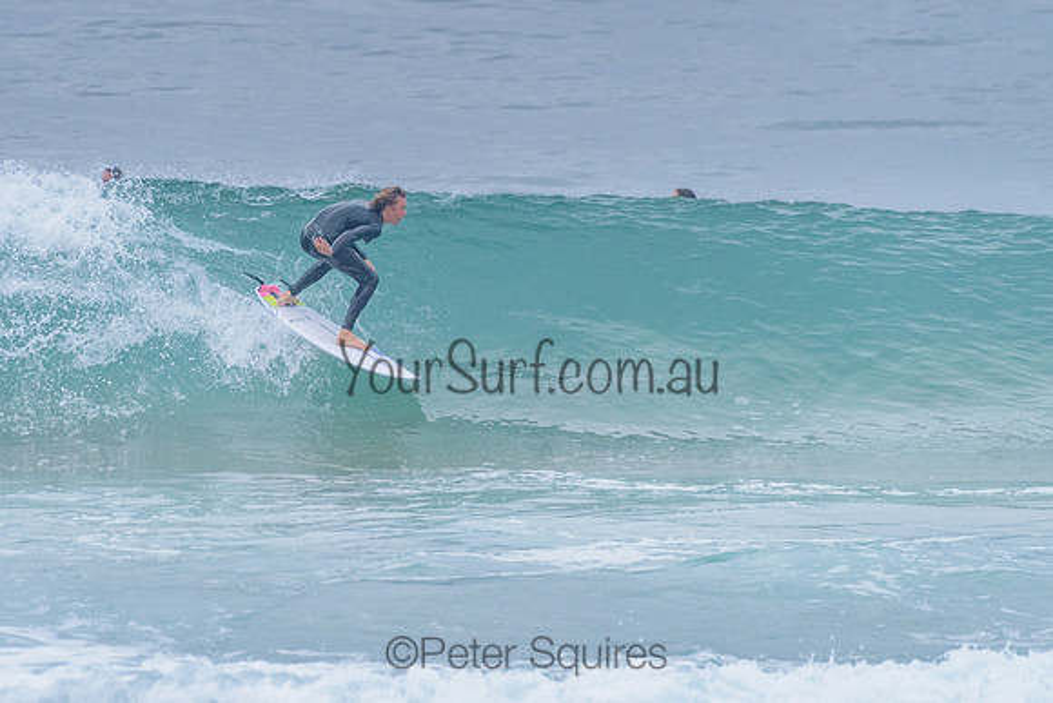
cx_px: 514
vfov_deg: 2.2
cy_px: 306
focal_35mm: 613
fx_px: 17929
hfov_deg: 3.4
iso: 1800
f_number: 5.6
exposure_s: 1/2000
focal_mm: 500
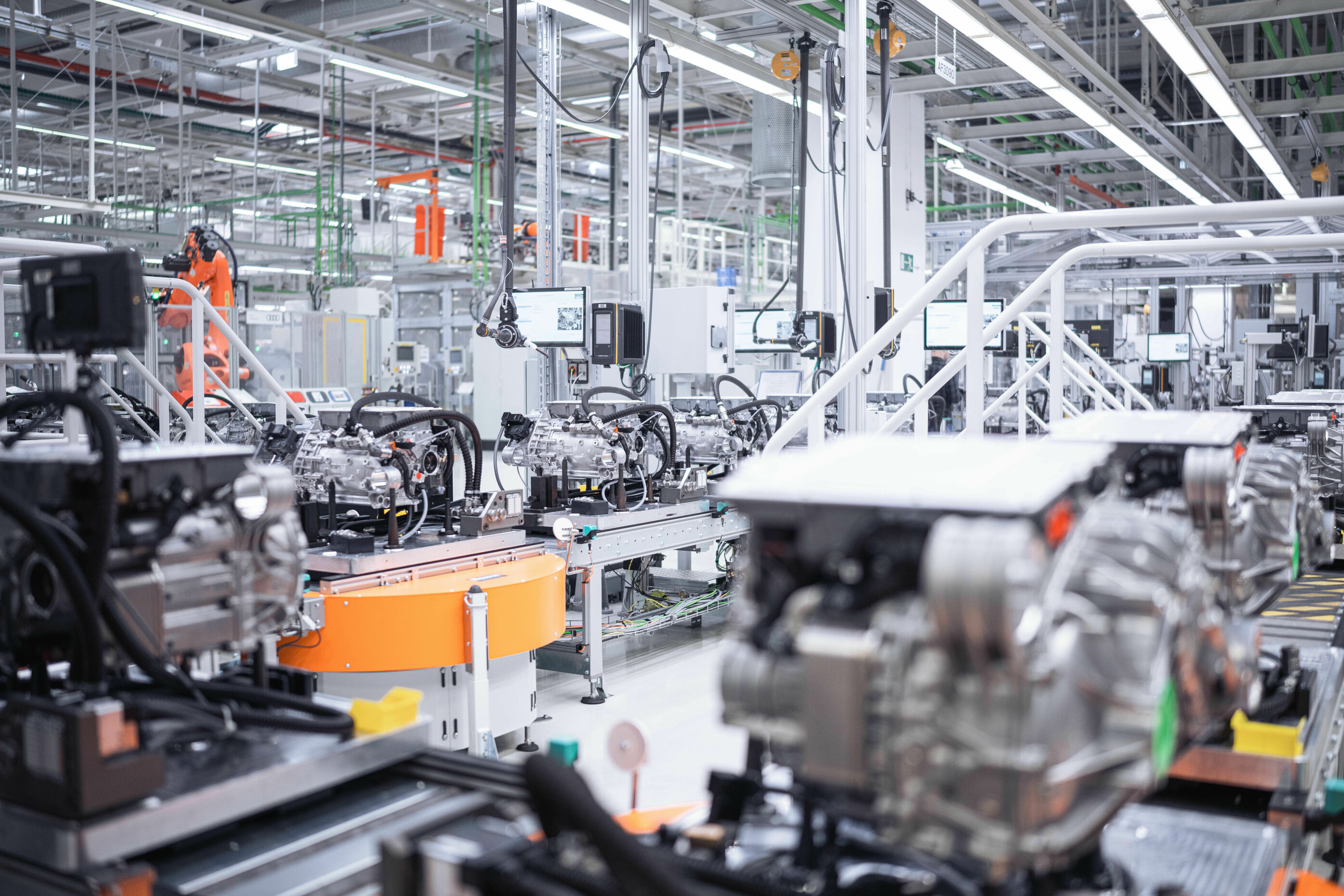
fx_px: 1344
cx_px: 673
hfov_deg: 53.1
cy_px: 454
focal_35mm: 36
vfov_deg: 36.9
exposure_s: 1/400
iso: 800
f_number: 1.4
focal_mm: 35
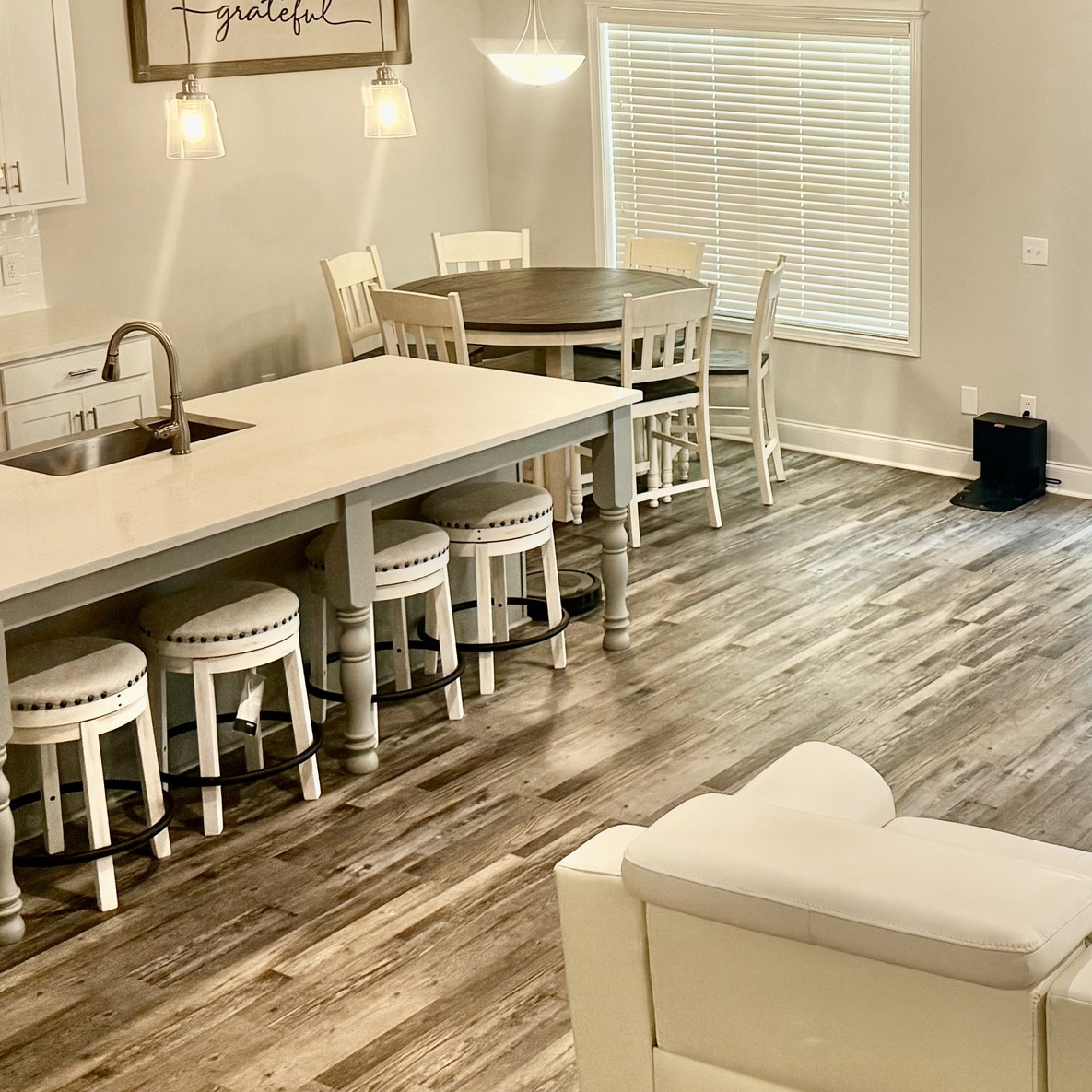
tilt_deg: -12.7
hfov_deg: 29.8
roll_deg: -1.0
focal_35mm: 55
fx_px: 1963
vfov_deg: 30.8
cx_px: 987
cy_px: 355
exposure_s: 1/60
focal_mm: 6.76
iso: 200
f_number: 1.78
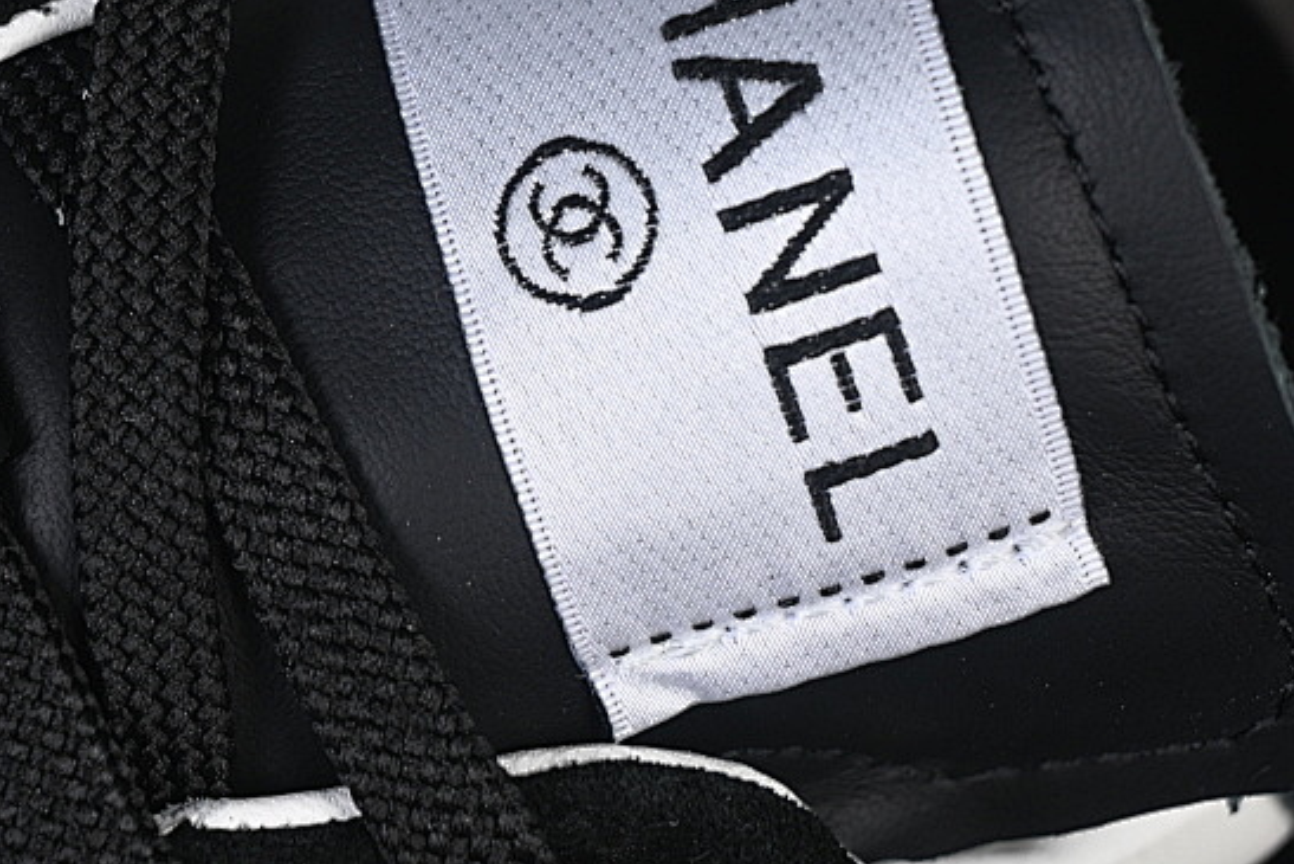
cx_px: 379
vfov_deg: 9.3
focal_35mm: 148
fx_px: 5321
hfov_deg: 13.8
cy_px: 374
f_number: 6.3
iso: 160
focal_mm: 50
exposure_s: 1/60
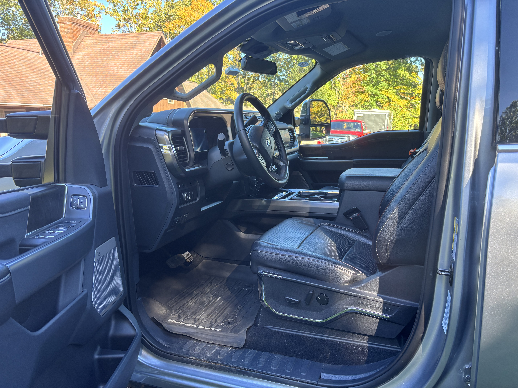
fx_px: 389
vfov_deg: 53.1
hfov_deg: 67.3
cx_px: 259
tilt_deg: -12.5
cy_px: 194
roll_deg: -1.1
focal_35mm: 26
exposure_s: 1/121
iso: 64
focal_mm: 5.96
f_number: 1.6
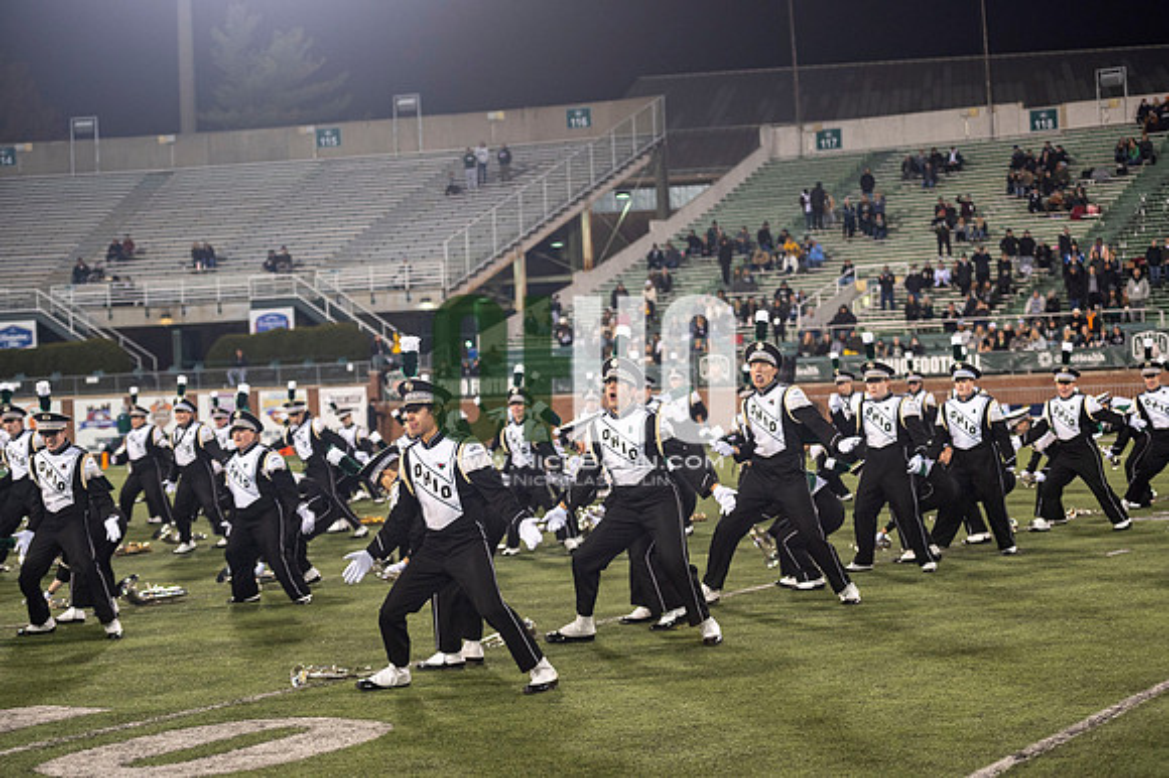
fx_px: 2272
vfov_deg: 19.4
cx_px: 584
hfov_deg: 28.9
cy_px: 389
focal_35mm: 70
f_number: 2.8
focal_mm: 70
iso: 1000
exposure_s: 1/500
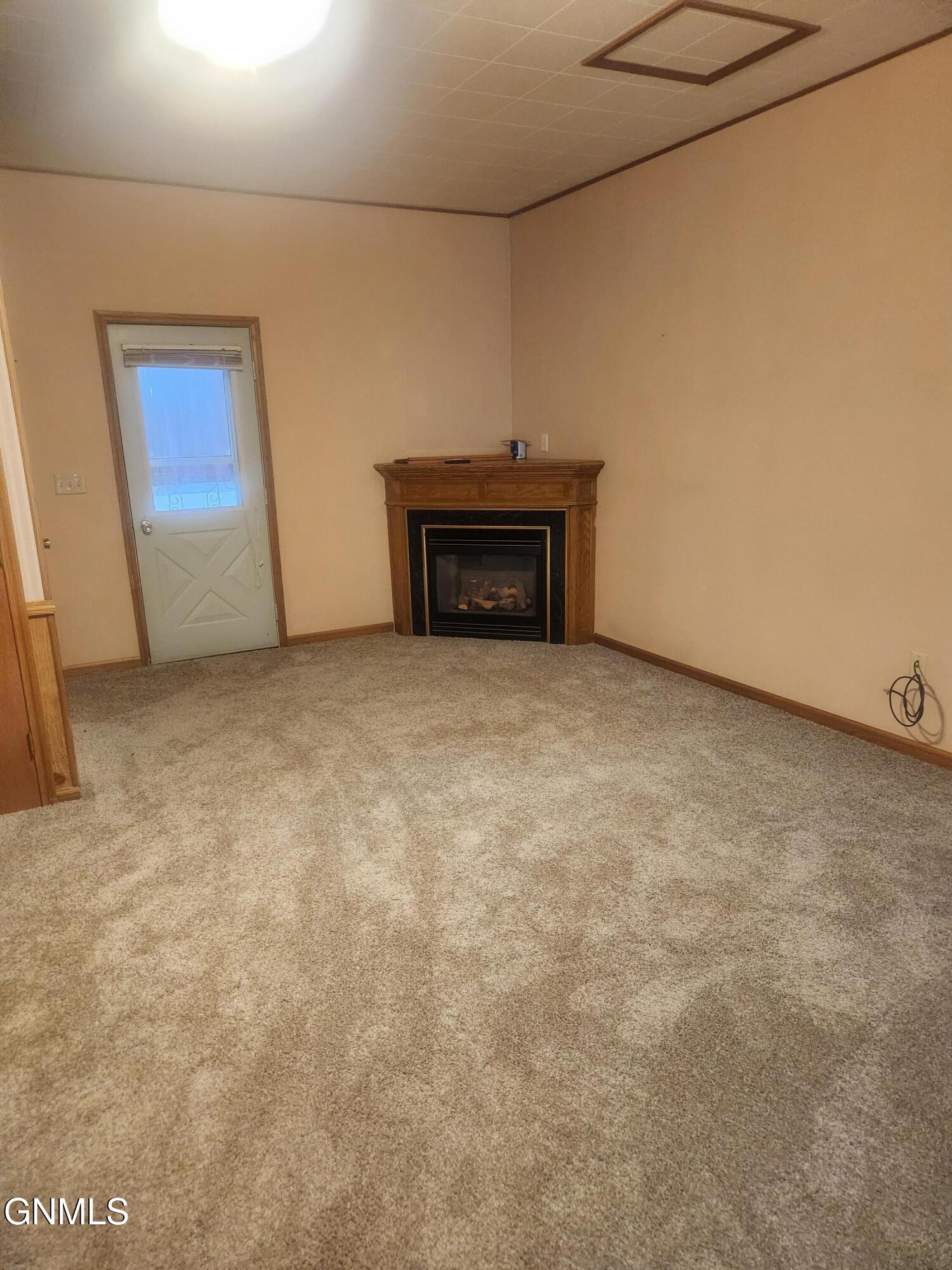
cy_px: 635
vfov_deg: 73.9
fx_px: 843
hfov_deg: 58.9
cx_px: 476
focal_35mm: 23
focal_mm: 5.4
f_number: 1.8
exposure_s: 1/120
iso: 1000
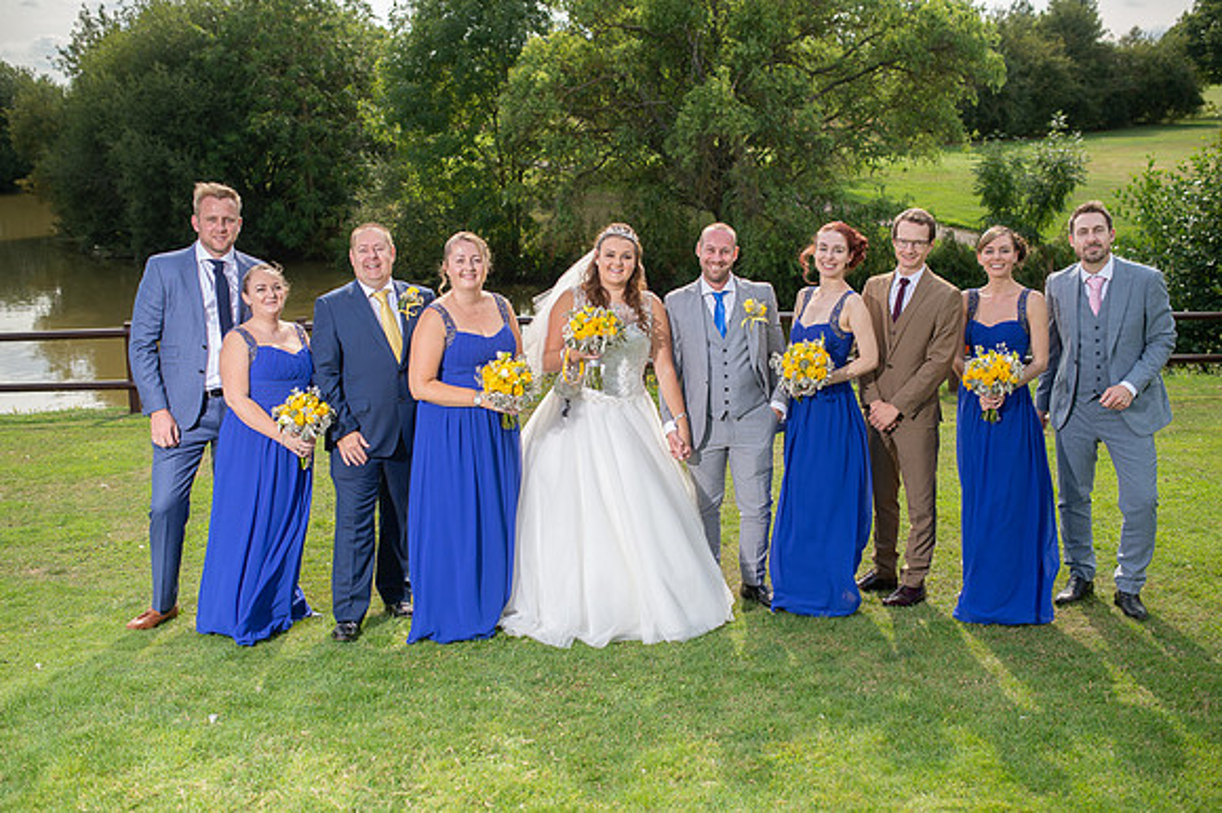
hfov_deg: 53.3
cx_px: 611
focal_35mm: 36
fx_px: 1218
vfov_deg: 36.9
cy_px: 406
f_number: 2.8
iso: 160
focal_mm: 35
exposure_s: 1/1600
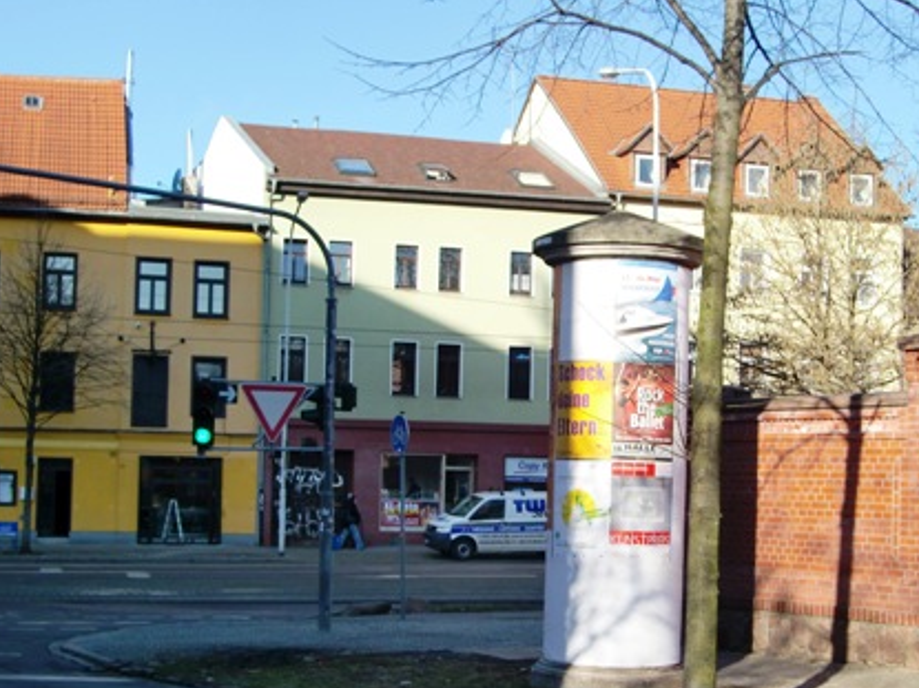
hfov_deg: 31.7
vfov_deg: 23.9
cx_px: 503
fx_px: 1619
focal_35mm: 61
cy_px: 448
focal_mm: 8.2
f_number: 3.3
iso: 64
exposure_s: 1/640
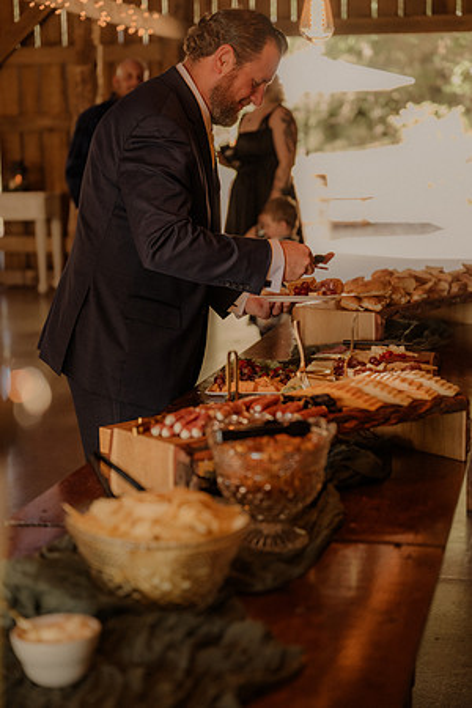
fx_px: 1377
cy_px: 354
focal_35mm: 70
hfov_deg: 19.5
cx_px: 236
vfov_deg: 28.8
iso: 1250
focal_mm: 70
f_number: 3.2
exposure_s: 1/250
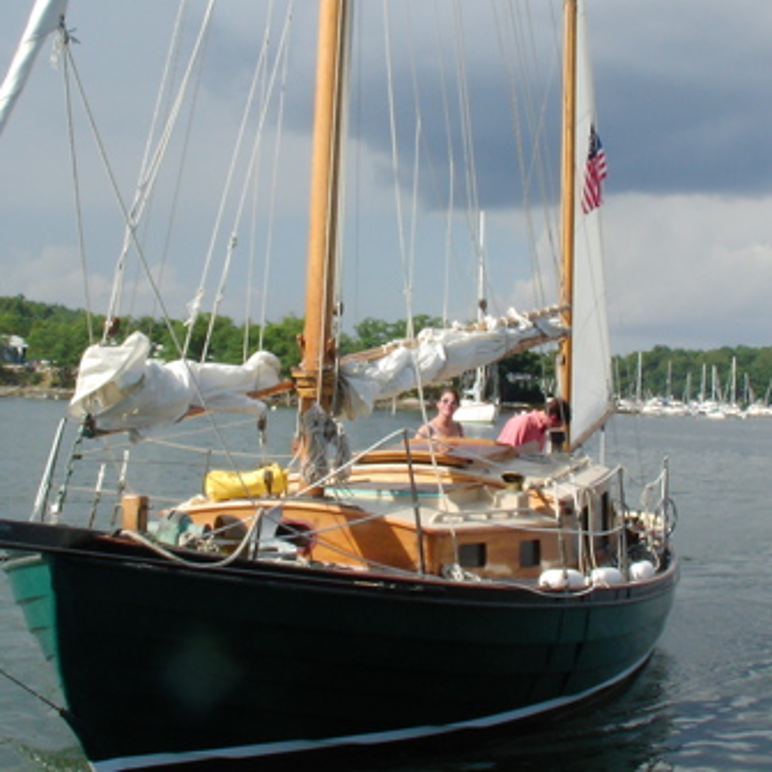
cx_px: 356
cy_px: 260
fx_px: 1615
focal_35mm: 64
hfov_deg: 26.9
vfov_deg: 26.7
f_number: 8
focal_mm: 5.8
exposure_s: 1/192
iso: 50
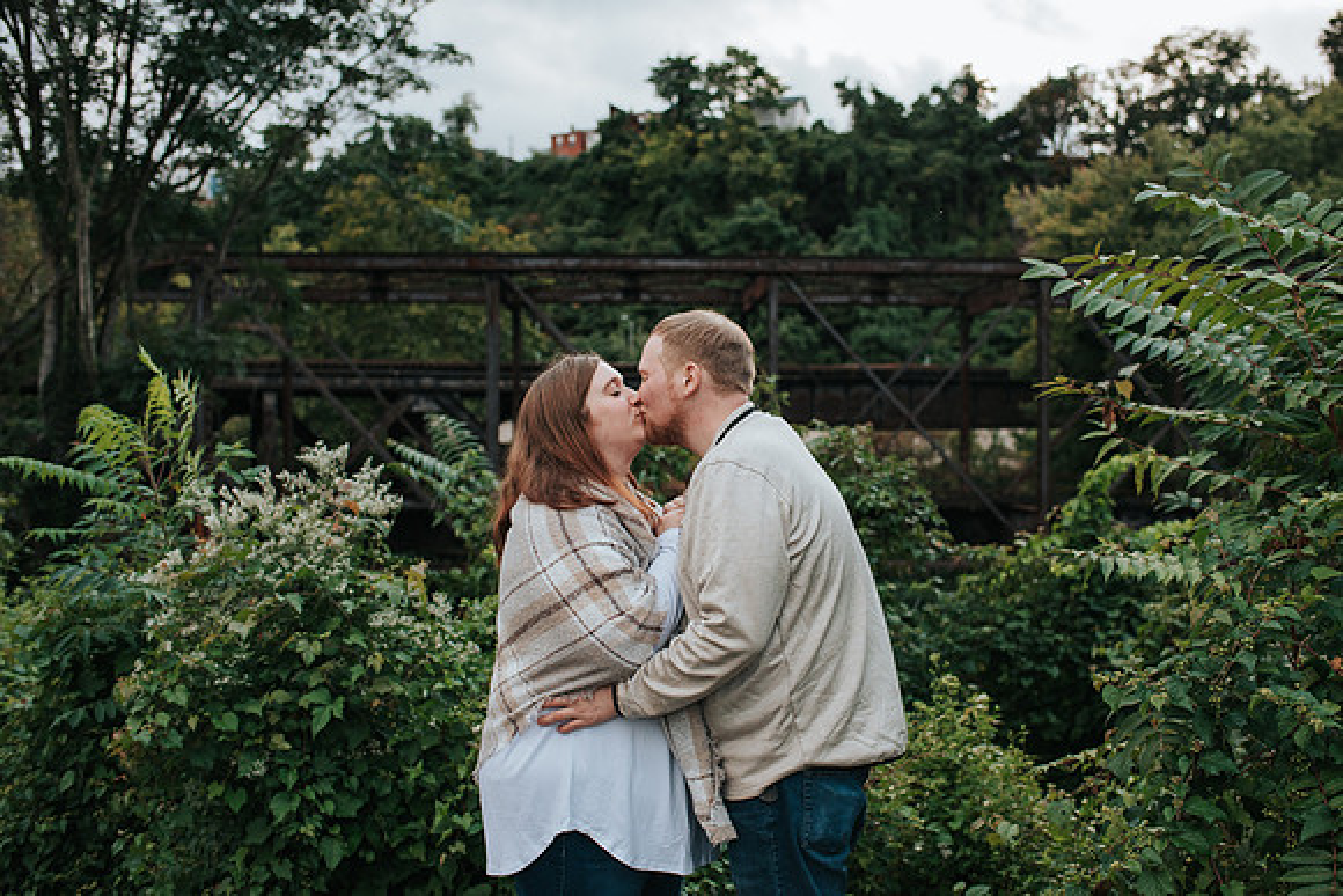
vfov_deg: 34.7
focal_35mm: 38
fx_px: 1433
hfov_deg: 50.2
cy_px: 448
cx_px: 718
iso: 1000
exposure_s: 1/500
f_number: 3.2
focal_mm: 35
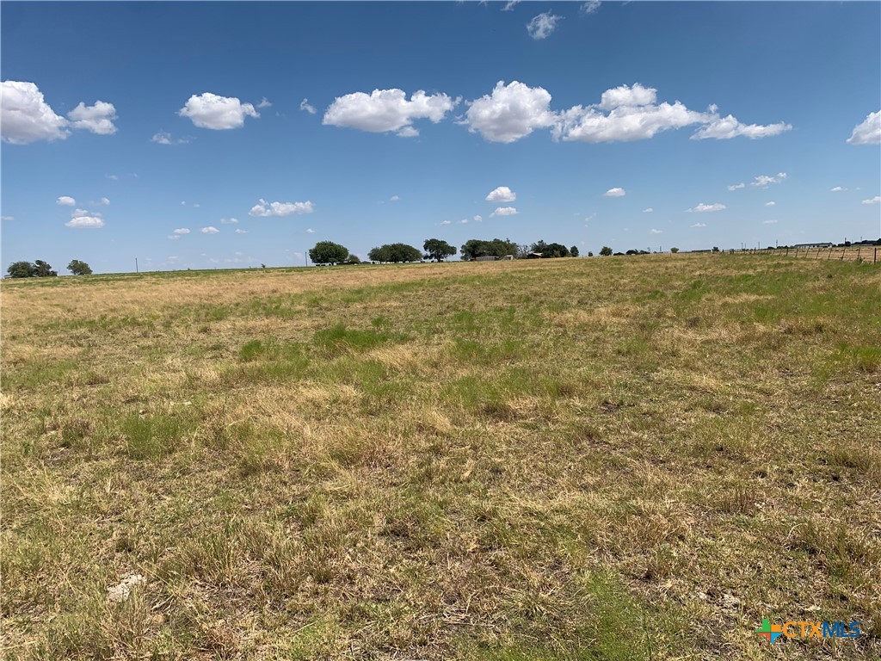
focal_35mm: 26
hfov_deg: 67.3
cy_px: 330
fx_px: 662
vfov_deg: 53.1
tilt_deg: -5.9
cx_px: 440
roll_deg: +3.5
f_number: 1.8
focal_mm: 4.25
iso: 25
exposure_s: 1/3289
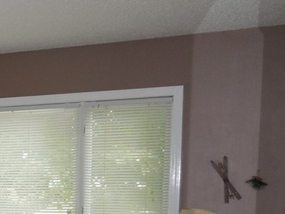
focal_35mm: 70
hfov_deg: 24.5
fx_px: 576
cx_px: -79
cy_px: 235
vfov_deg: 20.1
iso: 220
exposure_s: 1/25
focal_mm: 4.5
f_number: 3.1
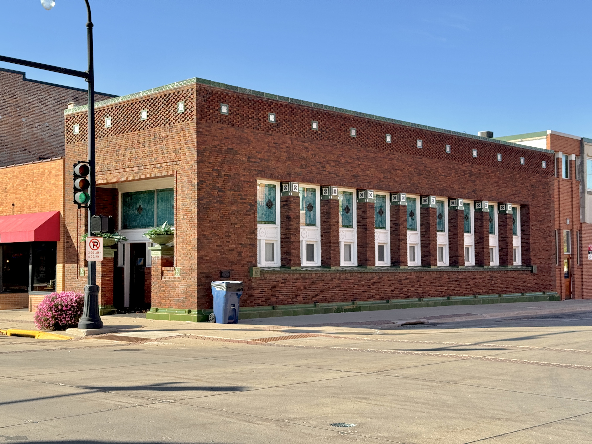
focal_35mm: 48
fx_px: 821
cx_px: 296
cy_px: 222
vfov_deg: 30.3
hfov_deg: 39.7
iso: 64
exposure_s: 1/2110
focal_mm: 6.76
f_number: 1.78
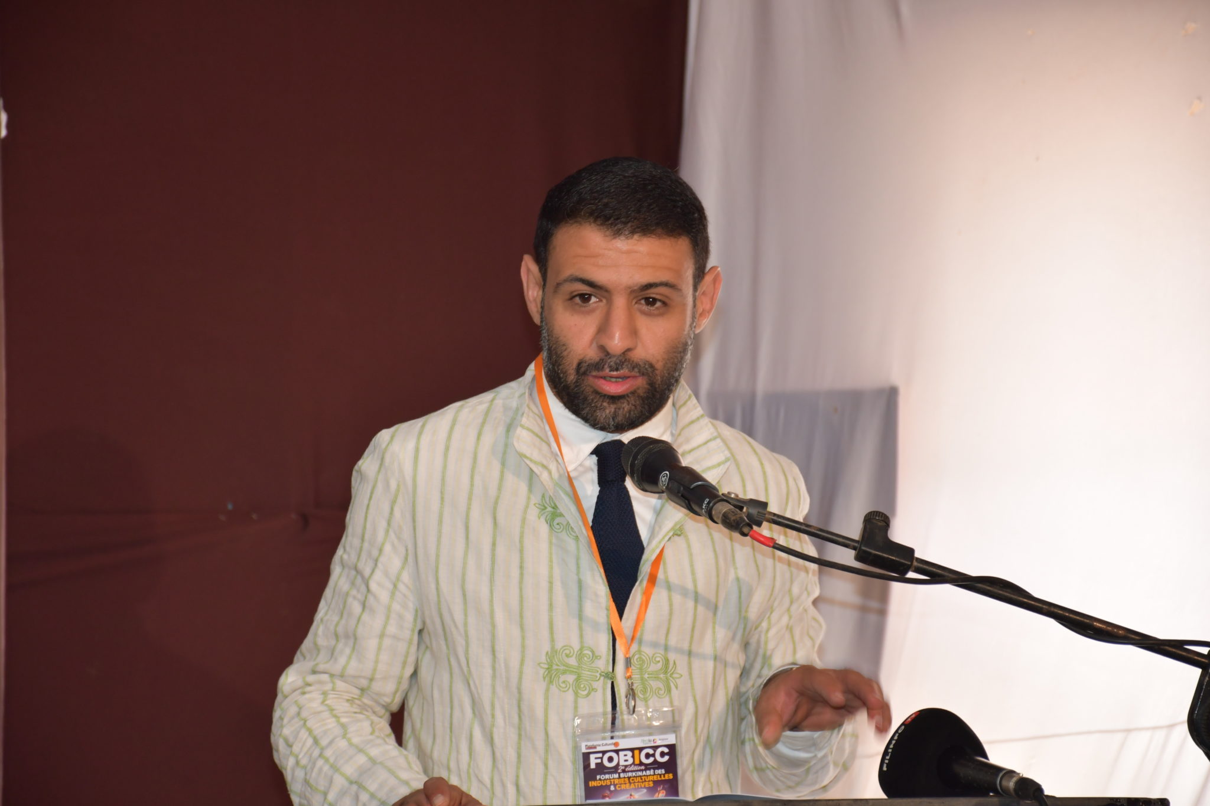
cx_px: 605
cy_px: 403
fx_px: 4268
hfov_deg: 16.1
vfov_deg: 10.8
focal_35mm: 127
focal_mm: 85
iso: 560
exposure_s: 1/60
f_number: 5.3
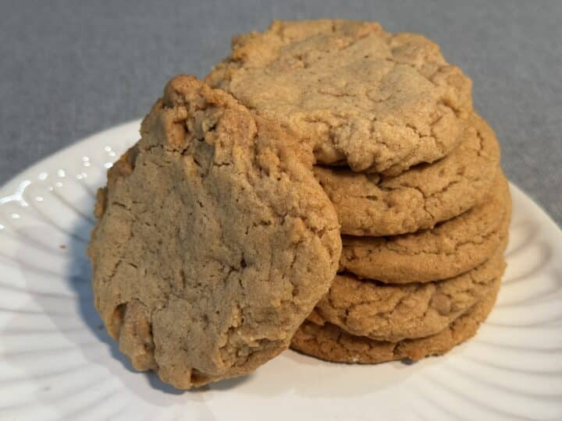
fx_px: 779
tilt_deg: -39.0
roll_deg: -3.2
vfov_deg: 30.3
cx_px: 281
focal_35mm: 48
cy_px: 210
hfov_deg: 39.7
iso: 160
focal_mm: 6.76
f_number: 1.78
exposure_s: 1/60
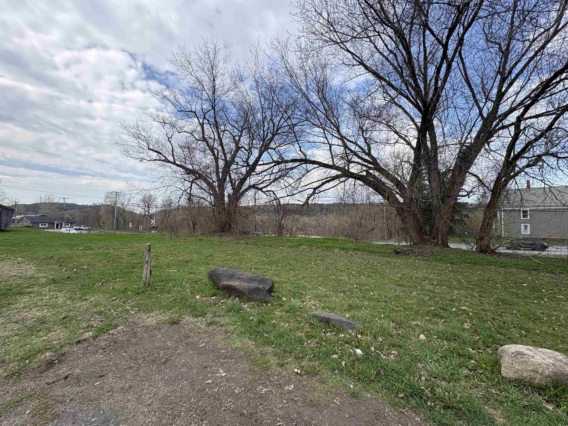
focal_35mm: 14
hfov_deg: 102.1
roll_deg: -2.3
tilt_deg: +1.6
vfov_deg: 85.7
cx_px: 284
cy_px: 213
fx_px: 230
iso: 40
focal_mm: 2.22
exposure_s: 1/652
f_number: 2.2
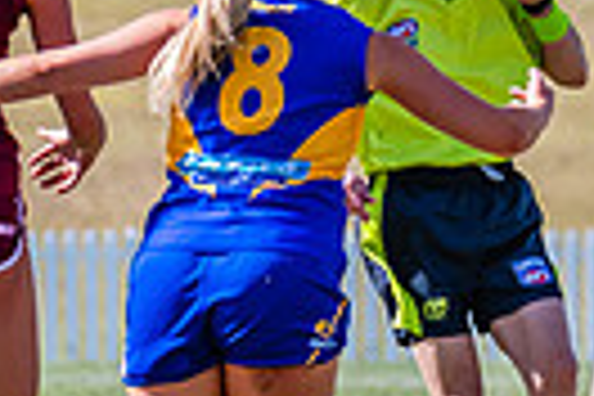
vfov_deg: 1.1
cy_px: -45
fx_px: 21514
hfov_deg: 1.6
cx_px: 855
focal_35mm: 1304
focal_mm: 250
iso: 800
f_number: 7.1
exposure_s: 1/1600
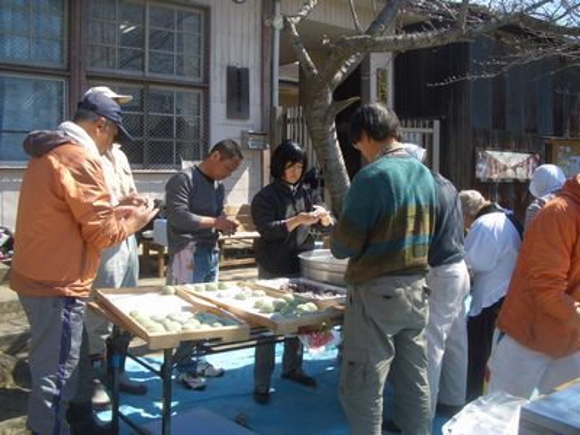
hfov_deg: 52.6
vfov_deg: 40.7
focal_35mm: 35
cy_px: 218
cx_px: 290
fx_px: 586
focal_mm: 5.8
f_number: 4.3
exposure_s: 1/200
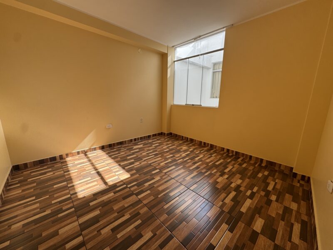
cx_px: 166
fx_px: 135
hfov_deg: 102.1
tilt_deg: -11.9
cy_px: 125
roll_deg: -1.3
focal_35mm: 14
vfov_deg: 85.7
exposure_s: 1/220
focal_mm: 2.22
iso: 40
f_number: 2.2
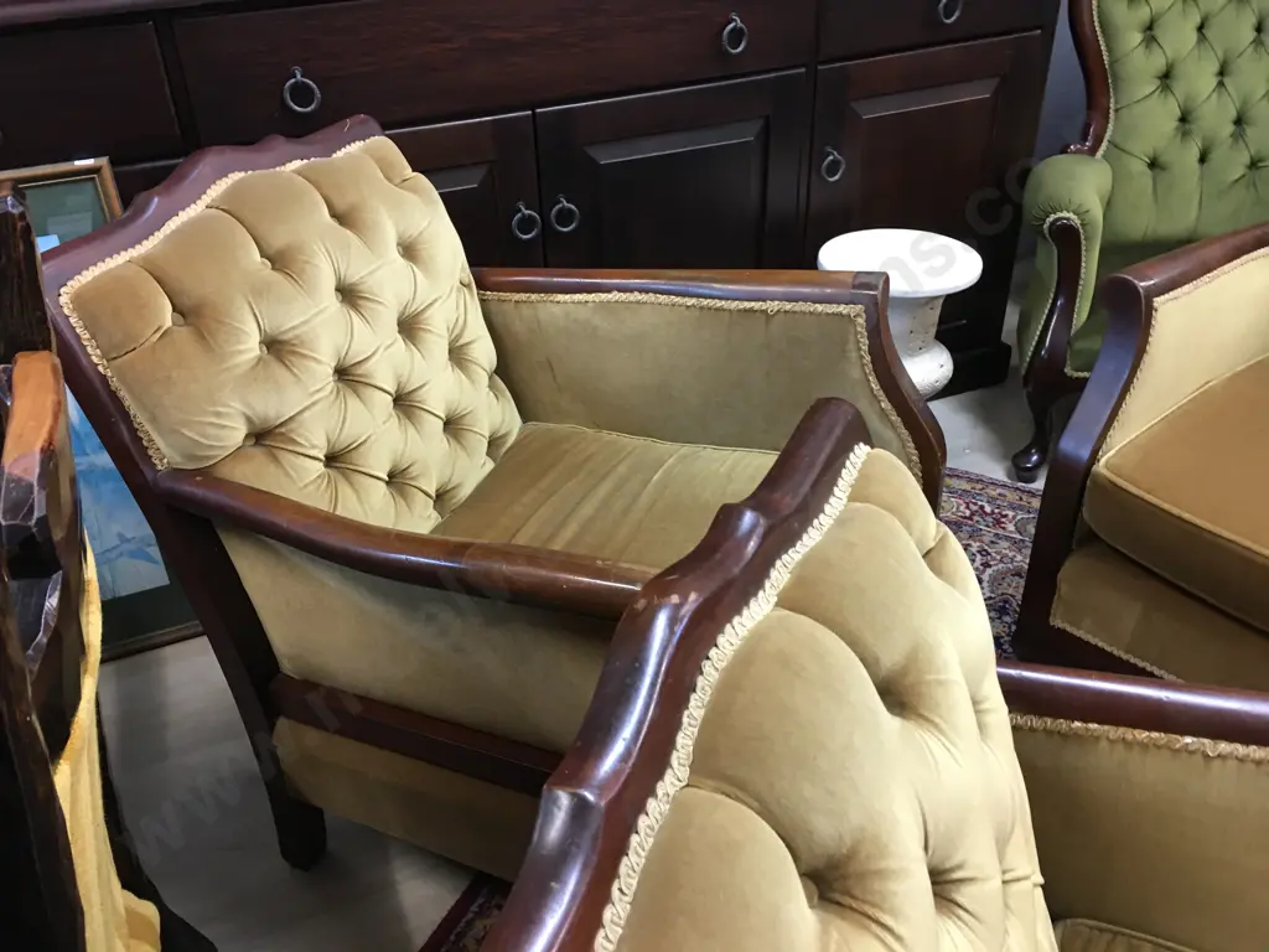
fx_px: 1063
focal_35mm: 29
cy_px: 476
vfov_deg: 48.2
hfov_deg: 61.7
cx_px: 634
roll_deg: +0.8
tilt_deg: -30.8
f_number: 2.2
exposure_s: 1/17
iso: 80
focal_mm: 4.15
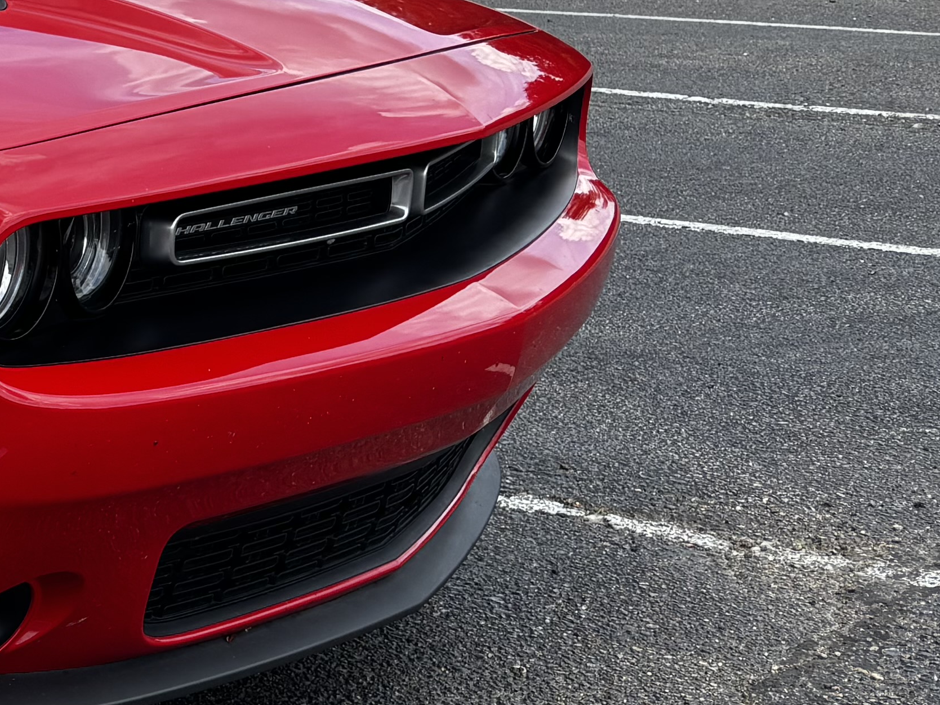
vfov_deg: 16.6
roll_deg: +1.7
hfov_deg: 18.8
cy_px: 231
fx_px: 2417
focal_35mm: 89
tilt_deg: -10.3
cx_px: -558
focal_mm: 5.96
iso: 50
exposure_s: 1/1458
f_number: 1.6
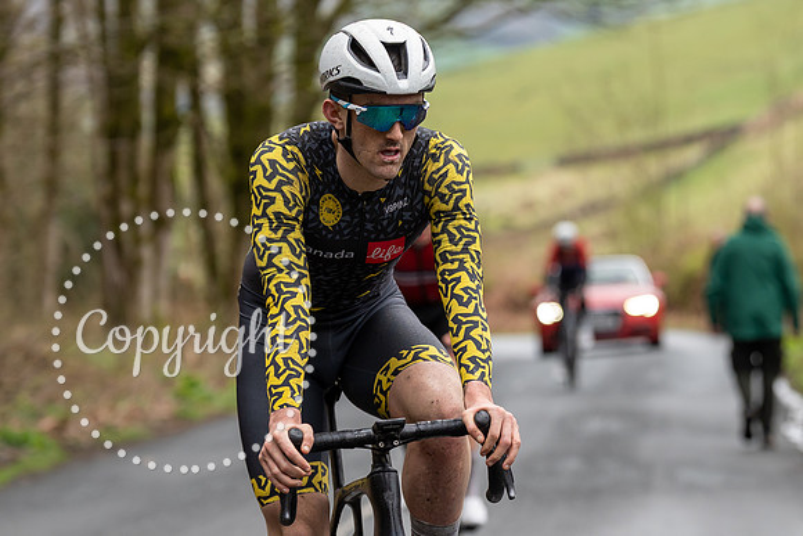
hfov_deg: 9.2
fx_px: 4984
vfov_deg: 6.2
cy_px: 185
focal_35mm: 223
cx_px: 433
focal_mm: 118
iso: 640
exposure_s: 1/1000
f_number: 3.5
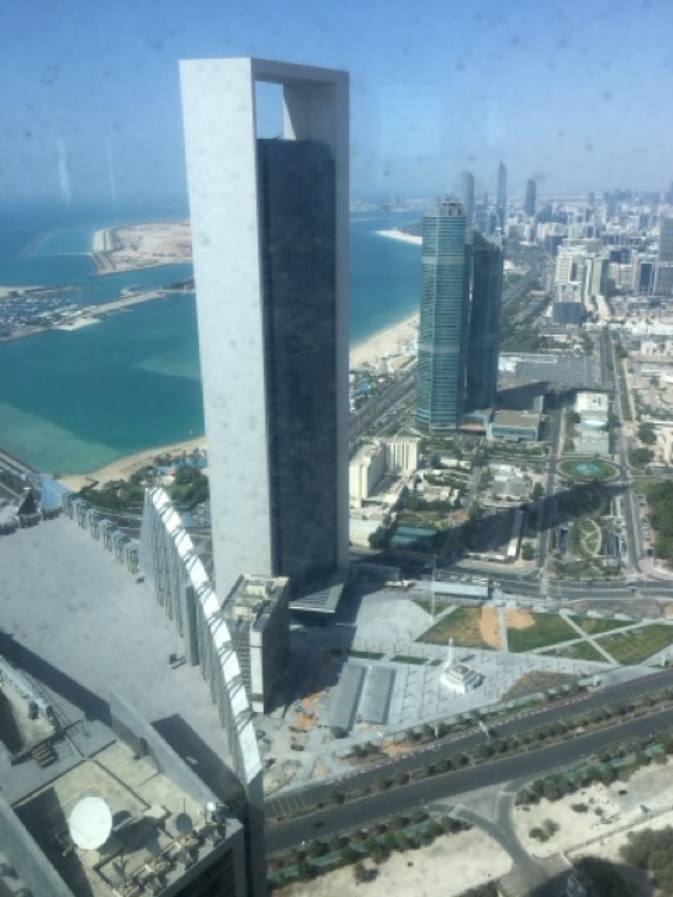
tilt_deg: -20.1
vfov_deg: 61.7
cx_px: 336
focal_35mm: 29
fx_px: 752
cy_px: 448
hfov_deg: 48.2
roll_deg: -1.5
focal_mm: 4.15
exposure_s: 1/864
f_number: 2.2
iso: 25
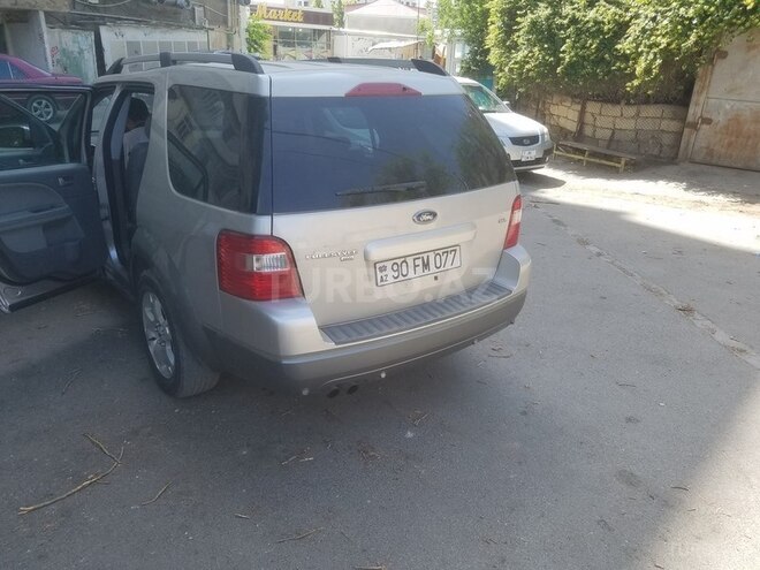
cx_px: 380
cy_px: 285
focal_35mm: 26
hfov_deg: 67.3
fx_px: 571
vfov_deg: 53.1
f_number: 1.7
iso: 50
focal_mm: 4.2
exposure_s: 1/507
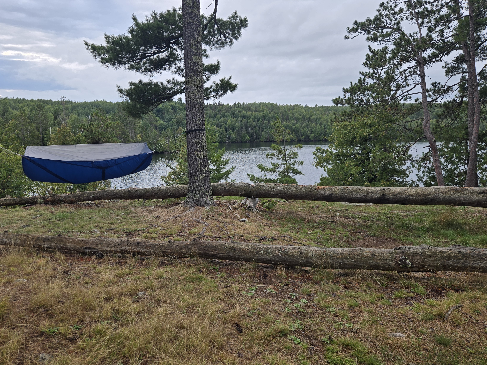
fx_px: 394
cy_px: 166
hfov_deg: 63.2
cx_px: 212
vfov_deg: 49.7
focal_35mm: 28
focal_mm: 5.4
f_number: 1.8
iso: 25
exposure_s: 1/239
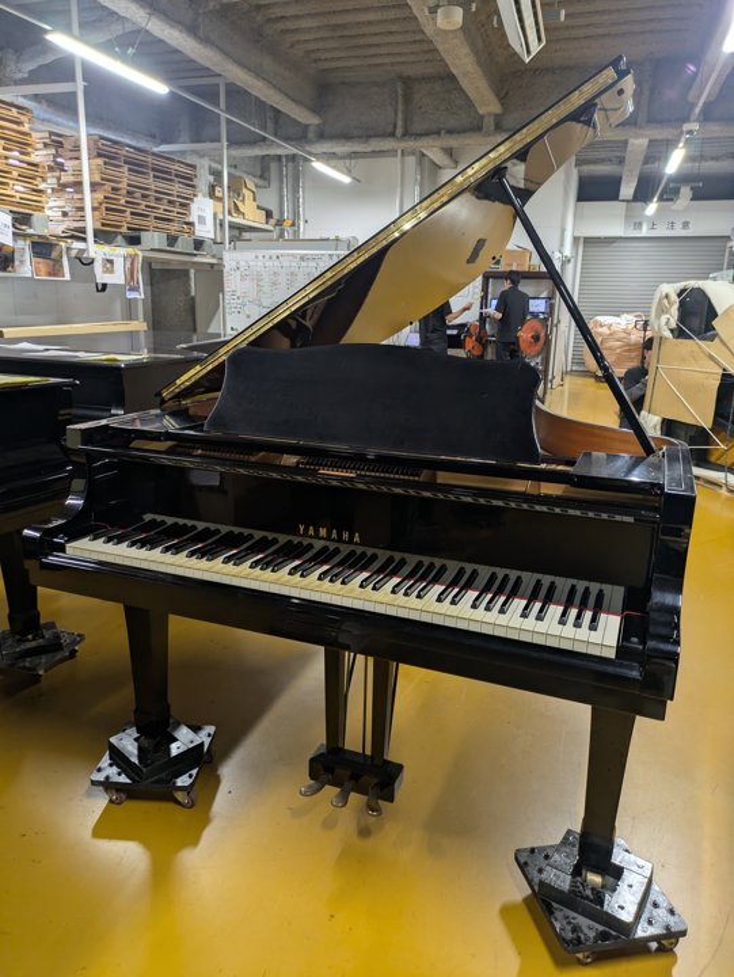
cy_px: 488
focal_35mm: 25
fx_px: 706
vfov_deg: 69.4
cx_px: 367
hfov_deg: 54.9
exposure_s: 1/50
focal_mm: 5.43
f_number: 1.89
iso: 229
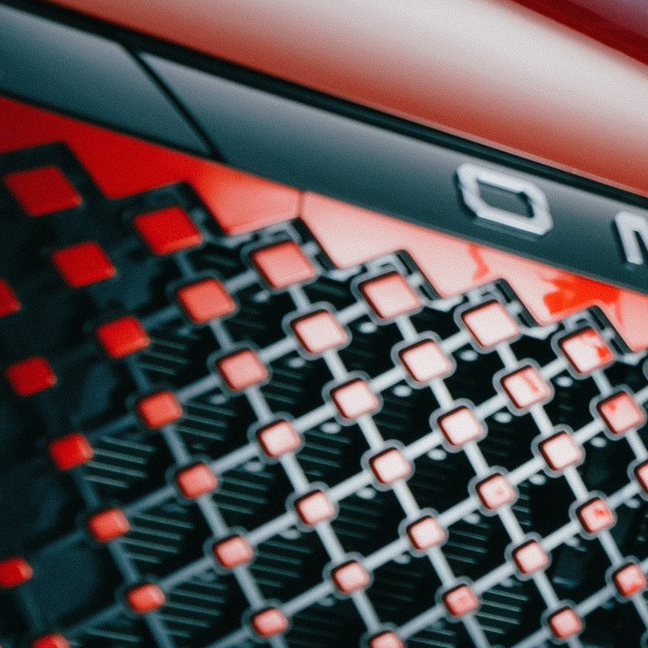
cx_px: 1072
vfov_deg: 9.2
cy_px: -69
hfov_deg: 9.0
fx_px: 3982
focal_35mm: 188
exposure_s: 1/125
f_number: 5
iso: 800
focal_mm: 64
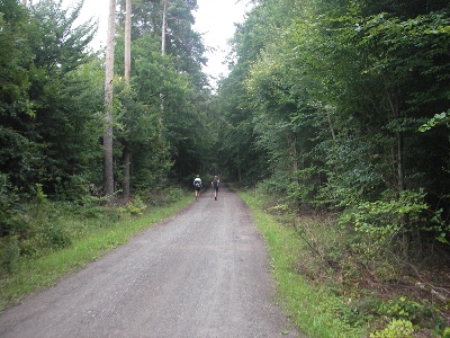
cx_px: 225
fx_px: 494
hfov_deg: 49.0
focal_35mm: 38
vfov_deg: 37.7
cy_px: 169
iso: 50
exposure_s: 1/50
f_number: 3.3
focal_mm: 6.3
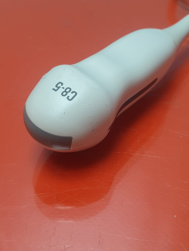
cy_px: 126
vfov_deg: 67.3
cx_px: 94
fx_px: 189
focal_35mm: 26
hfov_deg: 53.1
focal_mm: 4.3
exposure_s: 1/50
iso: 64
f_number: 2.4
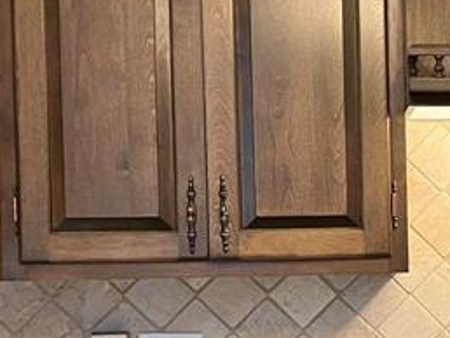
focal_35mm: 111
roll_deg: +0.1
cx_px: 485
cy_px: 284
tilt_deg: -0.9
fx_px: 1444
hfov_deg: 17.2
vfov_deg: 13.3
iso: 250
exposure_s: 1/60
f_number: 1.8
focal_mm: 3.99
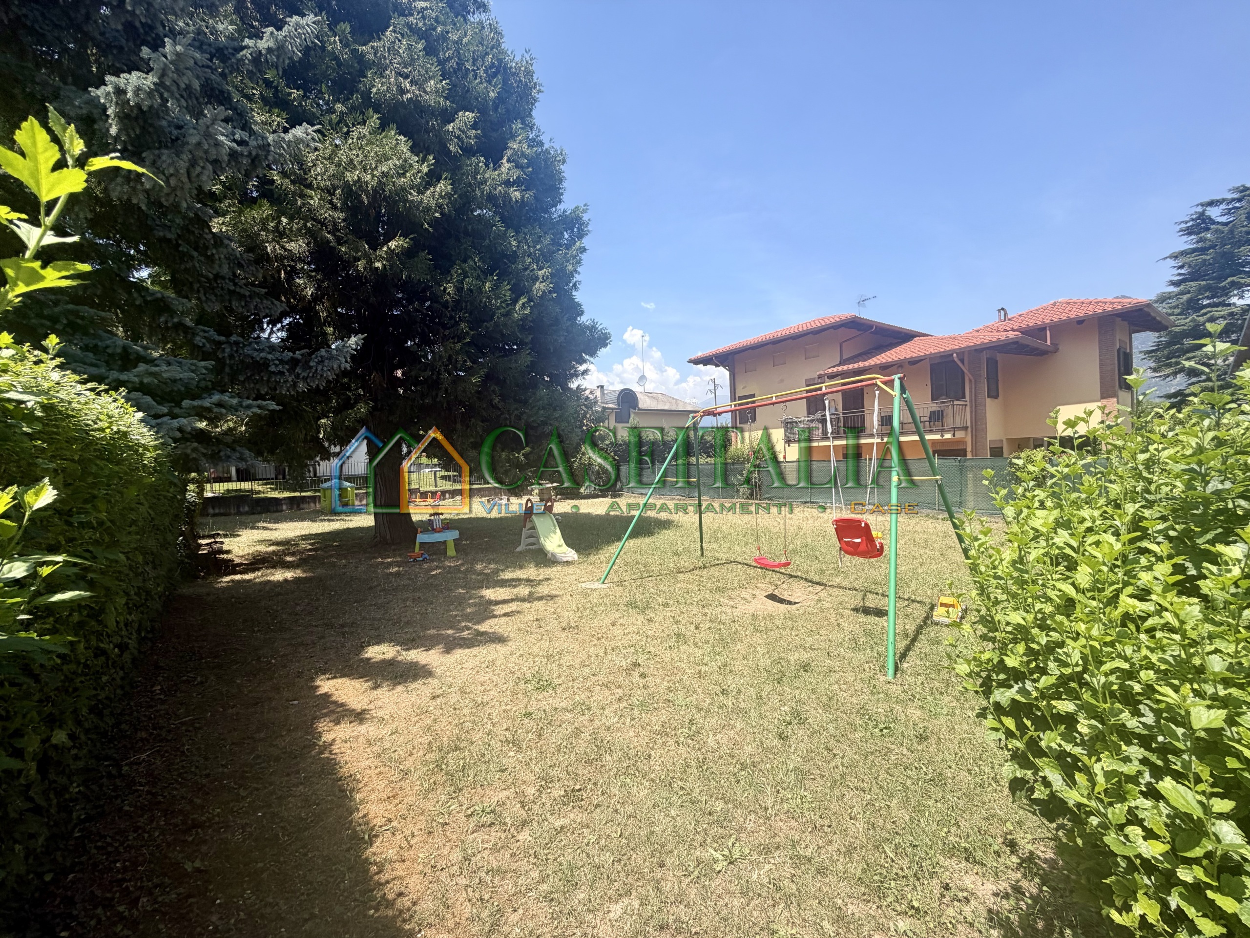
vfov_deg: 85.7
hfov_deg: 102.1
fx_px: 506
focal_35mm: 14
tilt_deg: -0.4
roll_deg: +2.0
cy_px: 469
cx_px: 625
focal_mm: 2.22
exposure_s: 1/770
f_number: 2.2
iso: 40
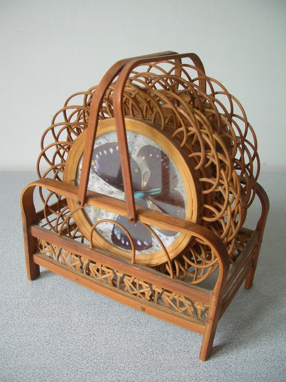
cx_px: 143
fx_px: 386
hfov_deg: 40.6
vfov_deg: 52.7
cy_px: 191
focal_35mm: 35
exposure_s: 1/17
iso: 50
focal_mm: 5.8
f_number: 2.8
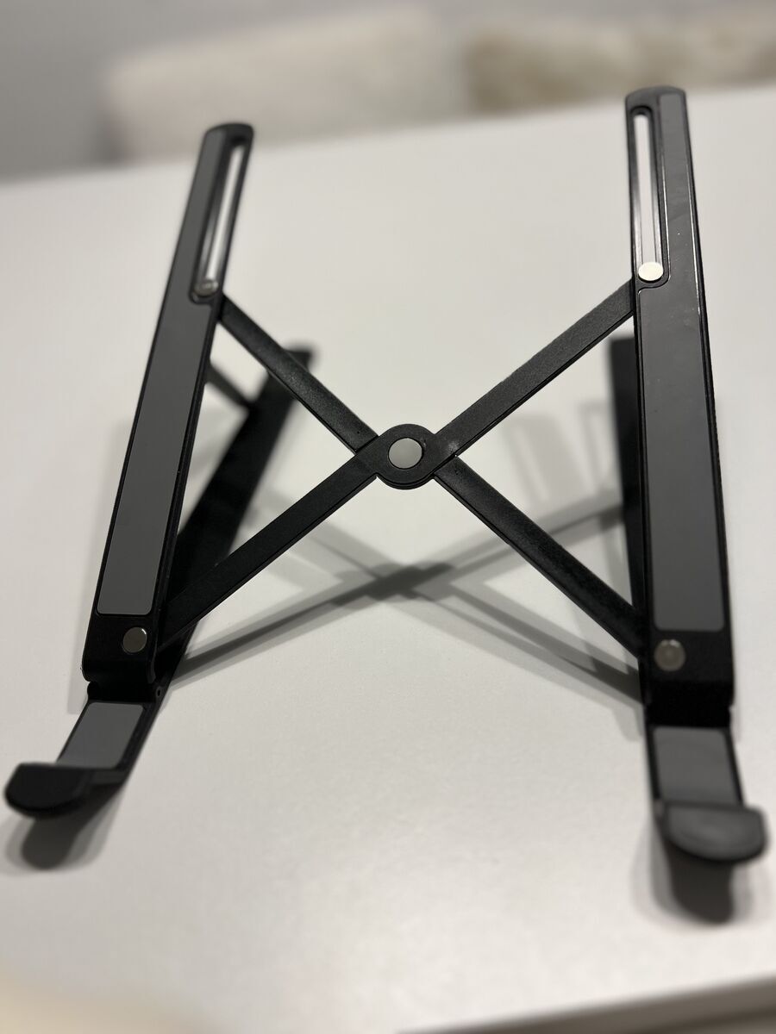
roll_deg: +7.0
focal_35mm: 26
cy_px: 517
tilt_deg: -37.6
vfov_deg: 67.3
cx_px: 388
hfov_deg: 53.1
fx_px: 777
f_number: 1.5
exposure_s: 1/110
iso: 80
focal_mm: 5.7
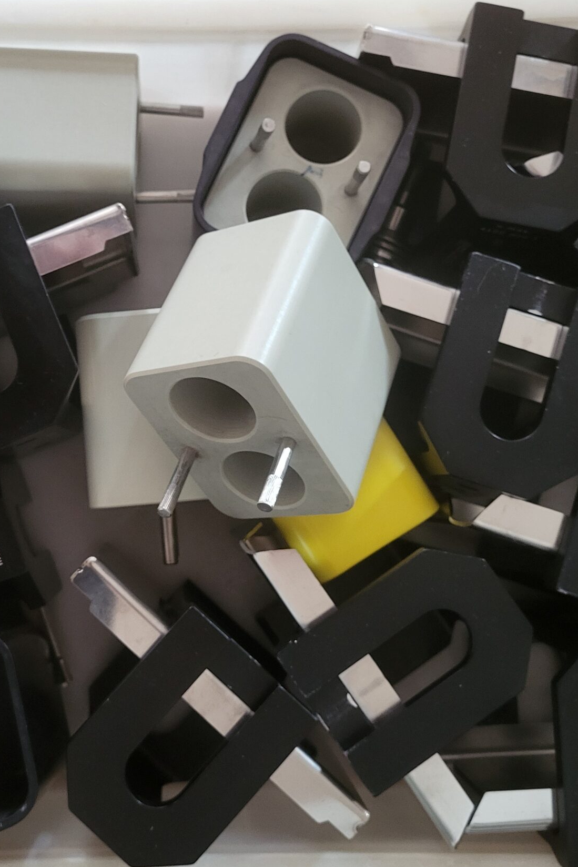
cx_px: 221
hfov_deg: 31.8
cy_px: 400
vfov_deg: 46.4
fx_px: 1011
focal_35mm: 42
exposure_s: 1/25
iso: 500
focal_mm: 5.4
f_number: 1.8
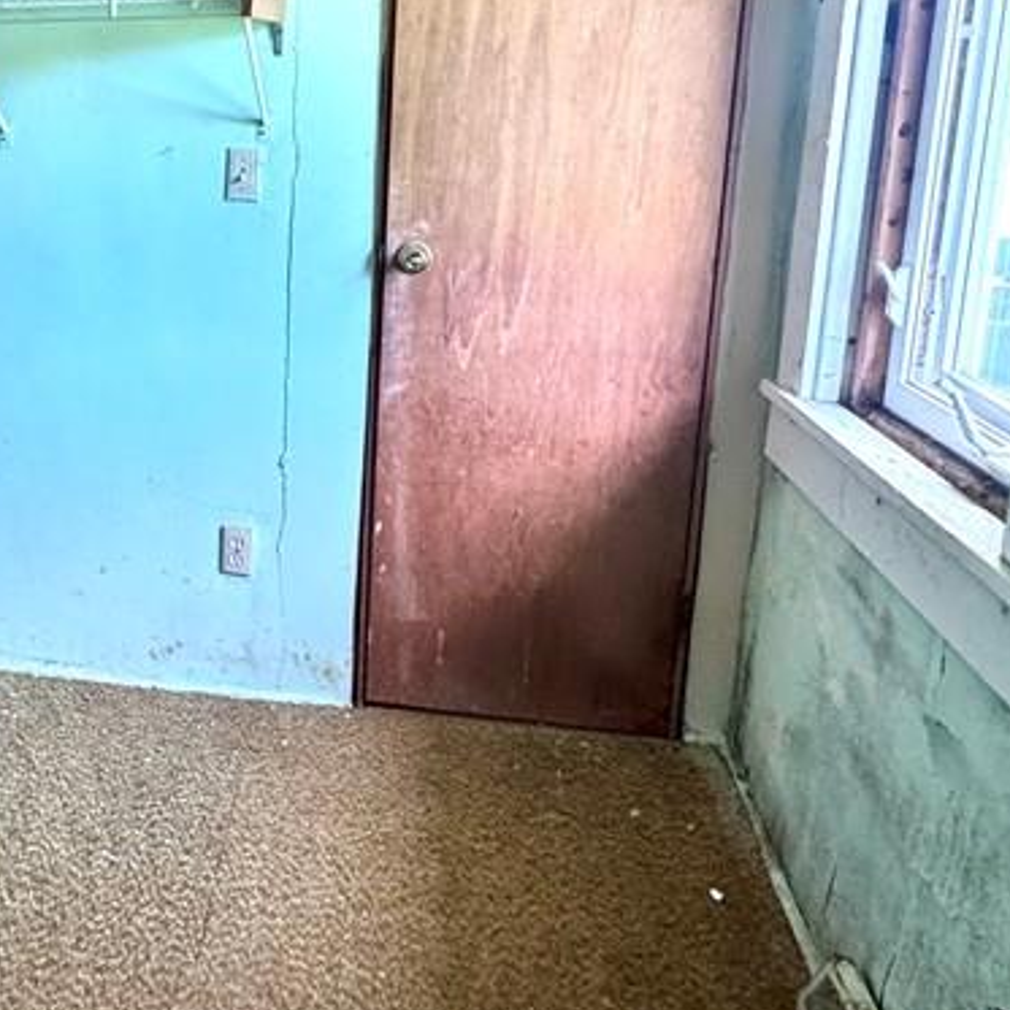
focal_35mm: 34
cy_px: 314
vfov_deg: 47.4
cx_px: 144
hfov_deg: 45.0
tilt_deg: -10.9
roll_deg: -0.5
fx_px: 1122
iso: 320
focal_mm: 2.22
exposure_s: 1/98
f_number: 2.2
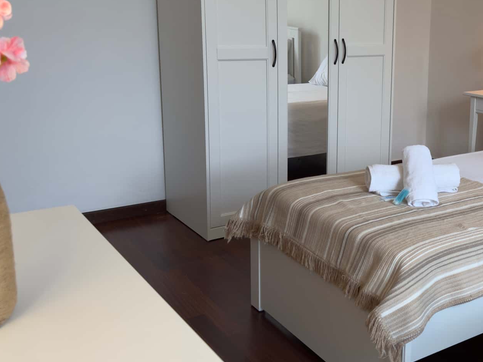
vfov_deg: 31.4
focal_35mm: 46
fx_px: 642
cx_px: 398
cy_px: 135
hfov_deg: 39.4
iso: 80
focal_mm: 6.76
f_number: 1.78
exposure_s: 1/100
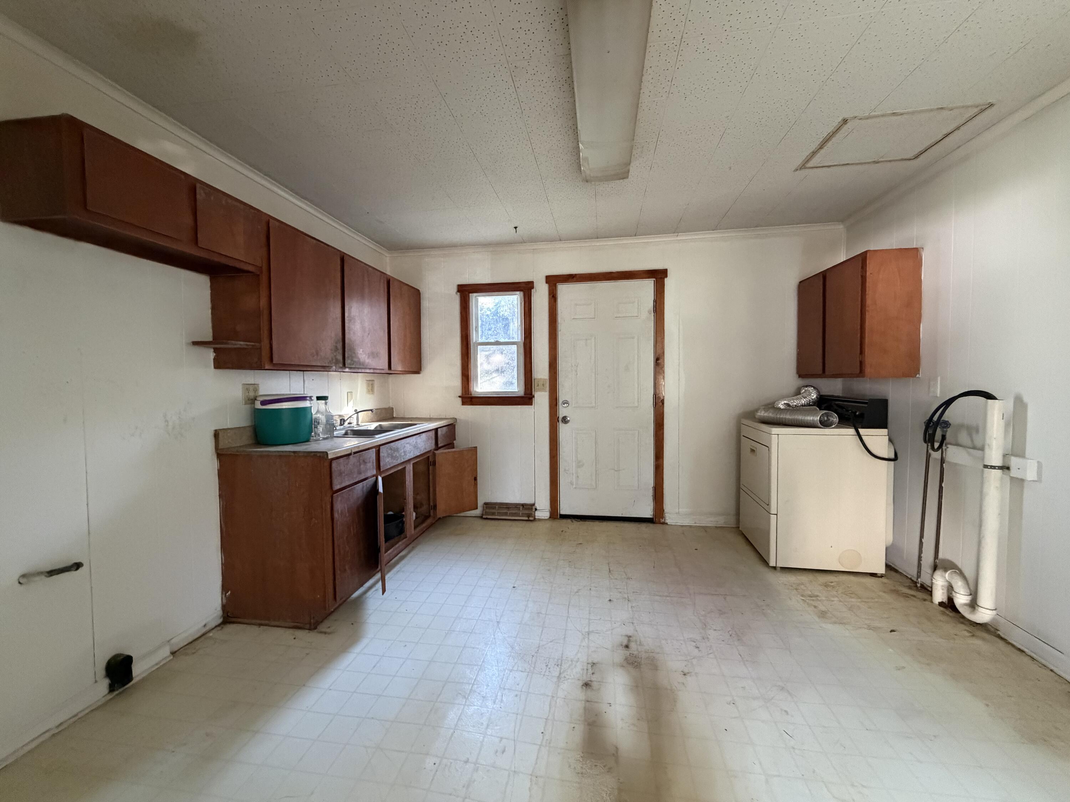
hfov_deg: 102.1
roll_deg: +1.4
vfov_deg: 85.7
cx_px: 535
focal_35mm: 14
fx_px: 433
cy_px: 401
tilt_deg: -2.4
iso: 800
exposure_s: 1/60
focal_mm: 2.22
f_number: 2.2
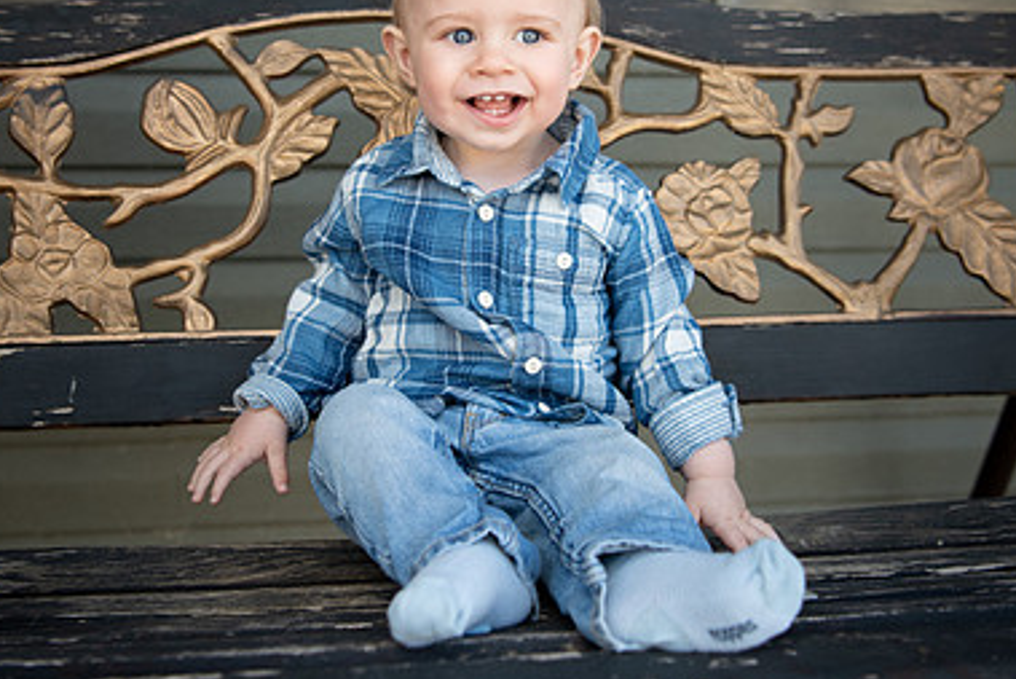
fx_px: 1383
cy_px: 270
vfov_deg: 27.5
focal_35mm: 49
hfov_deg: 40.3
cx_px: 501
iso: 200
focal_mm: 32
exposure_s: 1/250
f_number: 2.8
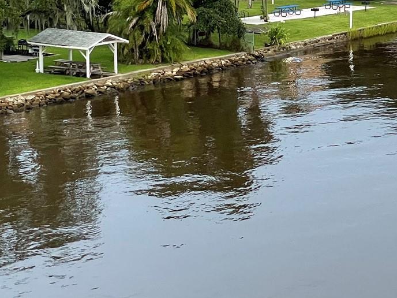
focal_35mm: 121
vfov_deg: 12.2
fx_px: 1388
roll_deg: +0.5
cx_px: 387
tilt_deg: -6.3
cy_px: 31
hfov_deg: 16.0
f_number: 2
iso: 125
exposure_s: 1/122
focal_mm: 6
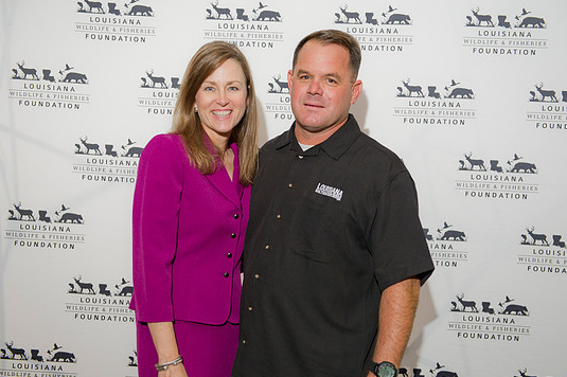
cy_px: 199
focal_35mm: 52
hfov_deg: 38.2
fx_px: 818
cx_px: 294
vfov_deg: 26.0
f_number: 3.5
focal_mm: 48
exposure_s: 1/125
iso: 800
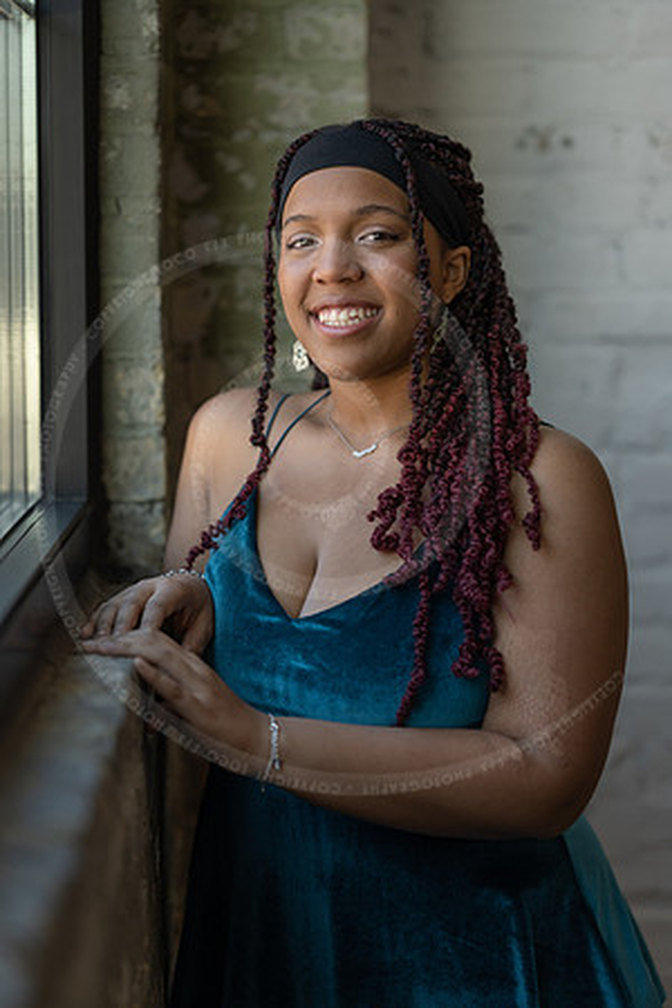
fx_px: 2380
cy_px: 504
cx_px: 336
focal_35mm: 85
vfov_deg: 23.9
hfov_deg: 16.1
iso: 320
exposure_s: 1/400
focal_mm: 85
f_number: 1.8
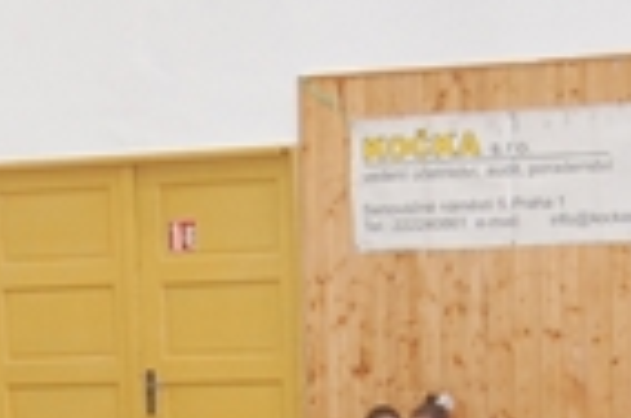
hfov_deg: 13.7
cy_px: 707
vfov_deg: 8.9
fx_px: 2588
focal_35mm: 148
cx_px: 0
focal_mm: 28
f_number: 4.2
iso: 1000
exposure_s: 1/60
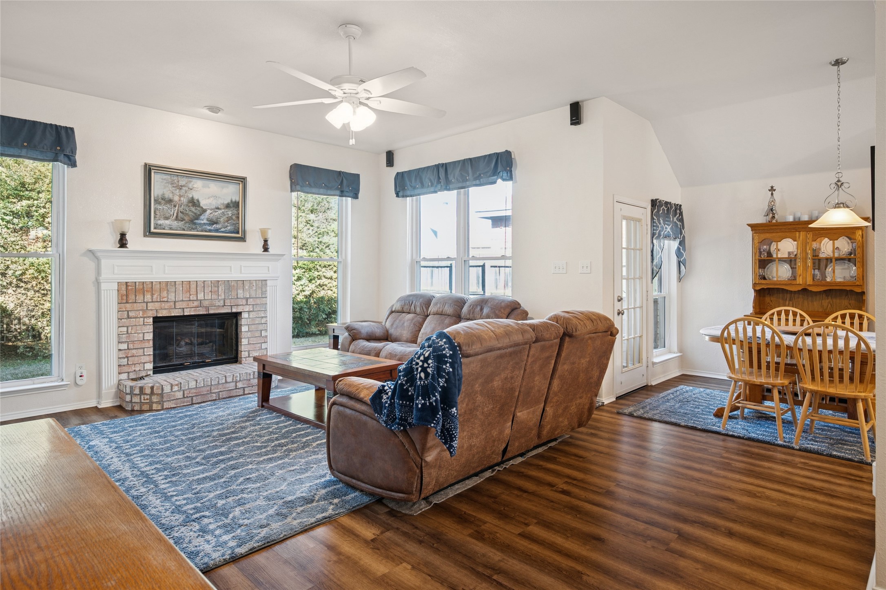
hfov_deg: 85.4
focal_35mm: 20
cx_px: 443
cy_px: 295
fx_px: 480
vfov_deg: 63.2
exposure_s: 1/1.25
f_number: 8
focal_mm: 19.5
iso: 250
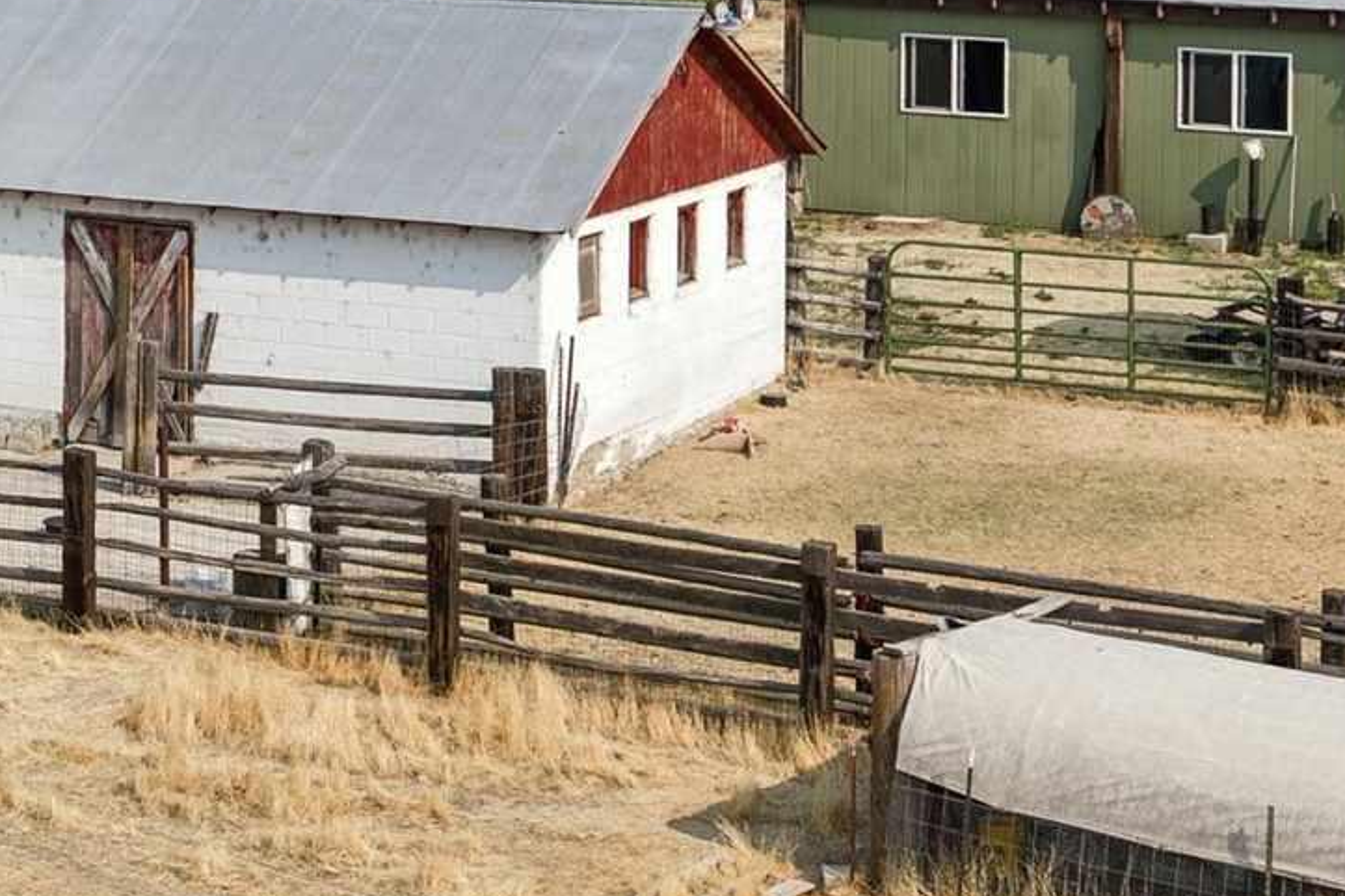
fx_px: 4446
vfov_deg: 11.5
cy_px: 476
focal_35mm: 119
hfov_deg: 15.8
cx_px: -662
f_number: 2.8
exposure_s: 1/120
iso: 100
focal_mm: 14.4
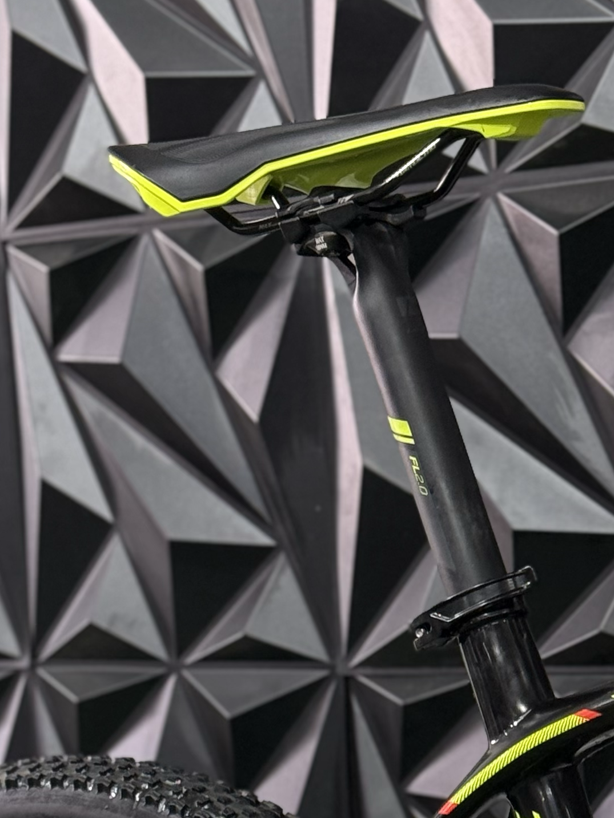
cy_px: 953
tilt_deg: -6.1
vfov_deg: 14.2
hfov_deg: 10.9
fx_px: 3194
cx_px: 661
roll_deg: +1.7
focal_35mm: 135
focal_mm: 6.76
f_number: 1.78
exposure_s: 1/60
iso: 160
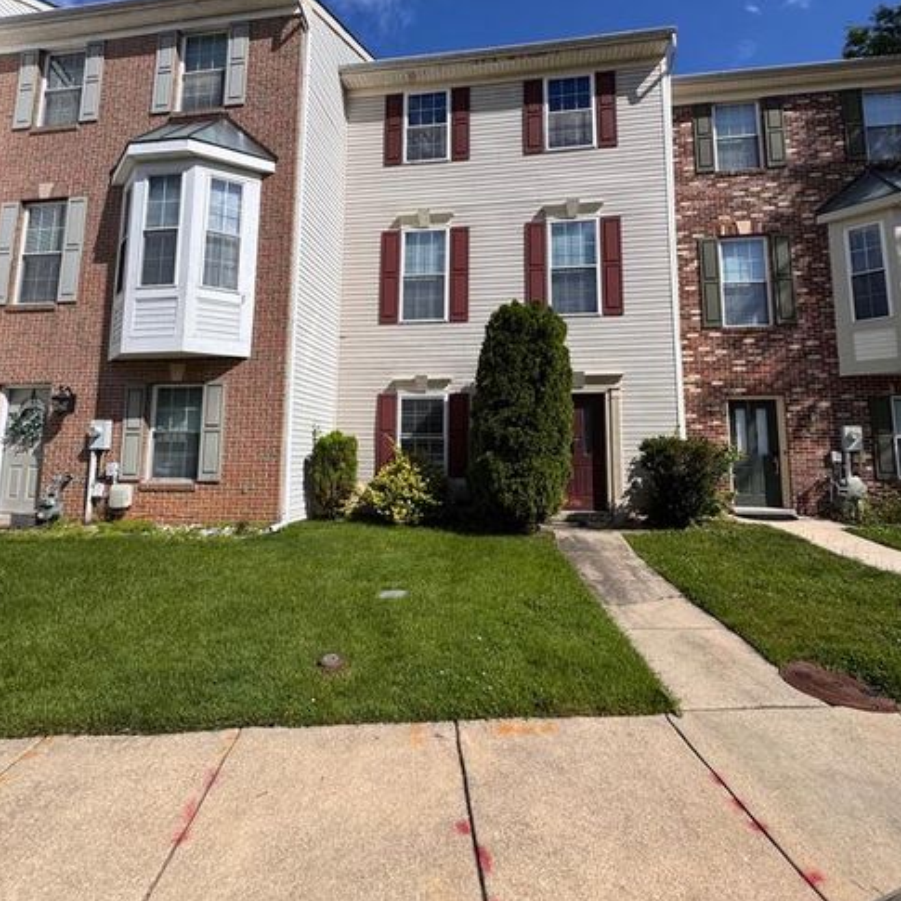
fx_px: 501
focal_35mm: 17
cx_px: 459
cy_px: 397
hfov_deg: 84.0
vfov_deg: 83.6
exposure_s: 1/2674
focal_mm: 2.22
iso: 50
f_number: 2.2
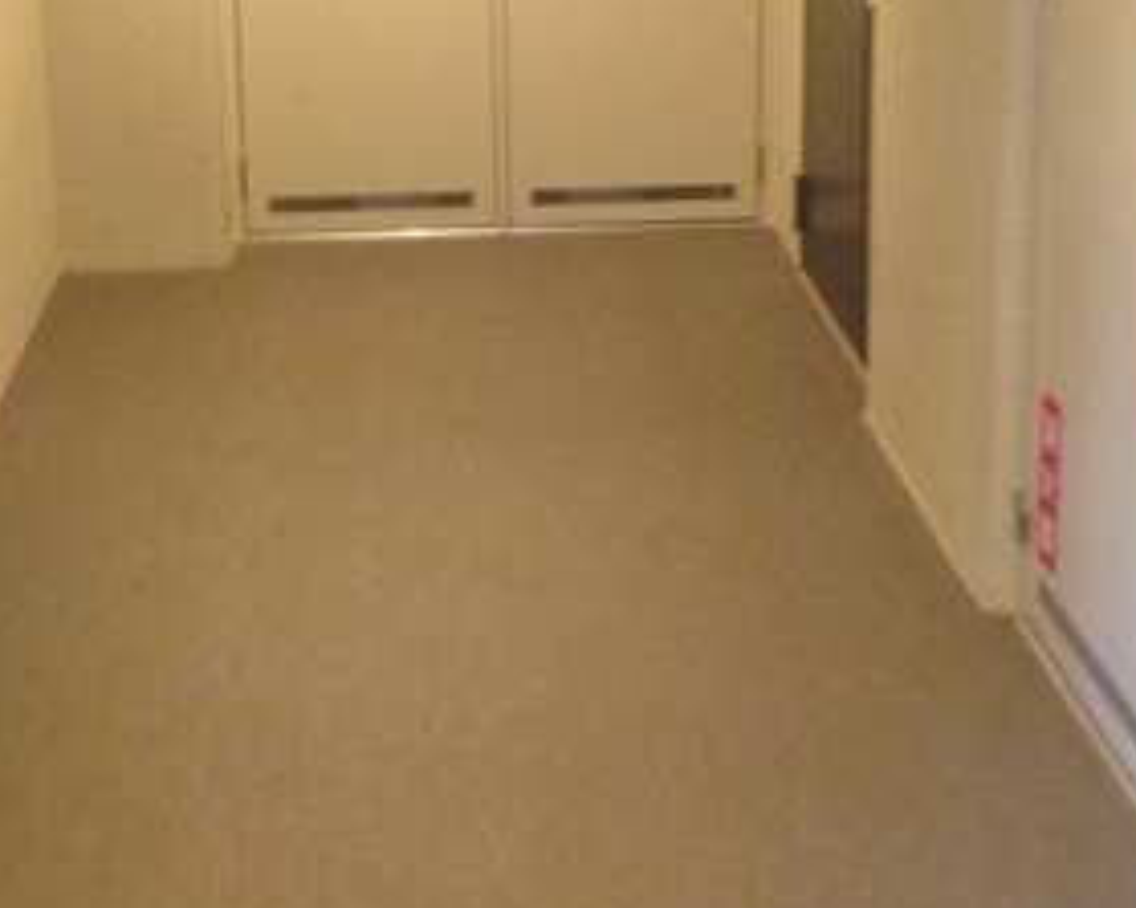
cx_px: 415
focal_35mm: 74
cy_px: 244
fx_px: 2487
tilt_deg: -15.8
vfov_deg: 20.6
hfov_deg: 25.6
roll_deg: +0.2
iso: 250
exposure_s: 1/20
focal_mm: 4.12
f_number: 2.4
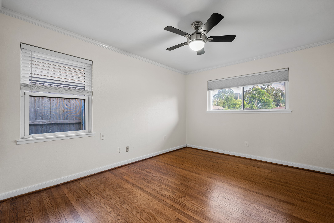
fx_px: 144
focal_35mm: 16
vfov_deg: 75.5
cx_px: 167
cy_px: 112
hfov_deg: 98.5
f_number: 5.6
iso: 100
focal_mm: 15.5
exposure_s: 1/1.67
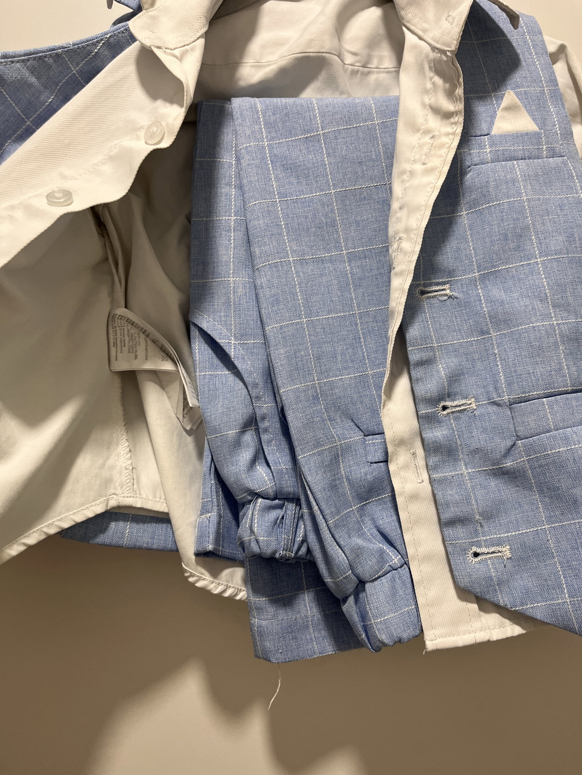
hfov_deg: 53.1
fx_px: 583
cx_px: 291
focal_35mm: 26
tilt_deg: -0.7
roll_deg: +8.2
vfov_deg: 67.3
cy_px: 388
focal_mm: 5.1
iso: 125
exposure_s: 1/100
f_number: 1.6
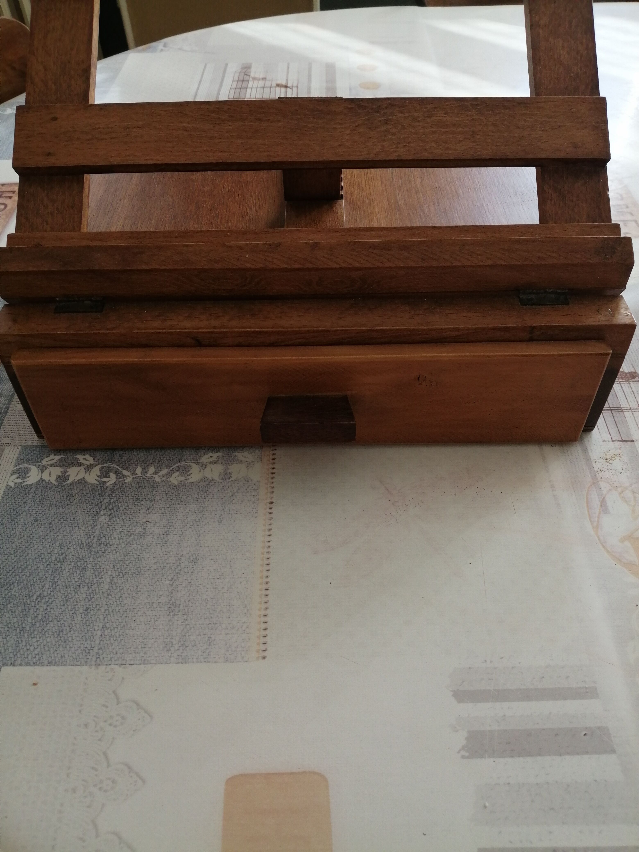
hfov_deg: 53.1
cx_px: 320
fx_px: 640
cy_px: 426
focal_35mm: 26
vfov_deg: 67.3
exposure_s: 1/100
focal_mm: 3.62
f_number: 1.8
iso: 80
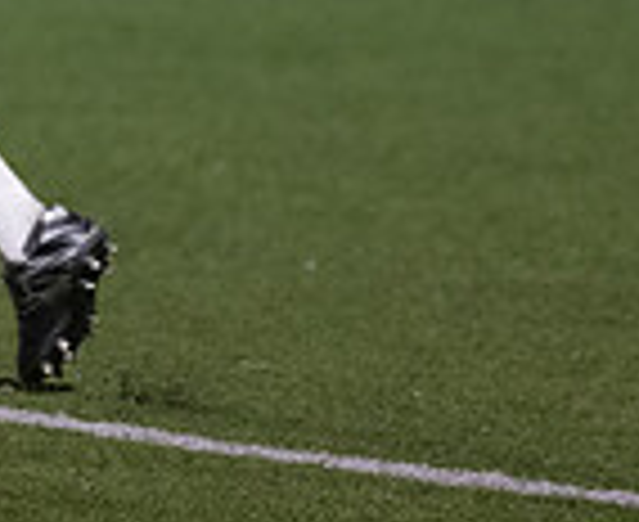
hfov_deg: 2.1
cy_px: -377
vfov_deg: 1.7
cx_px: -333
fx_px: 17620
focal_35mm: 924
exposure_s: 1/1000
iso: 5000
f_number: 2.8
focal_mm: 178
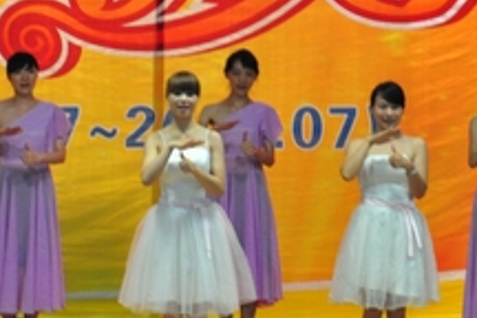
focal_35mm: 400
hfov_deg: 5.1
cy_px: 72
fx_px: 5303
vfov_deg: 3.4
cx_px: 170
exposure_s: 1/40
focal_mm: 105
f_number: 5.6
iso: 1600
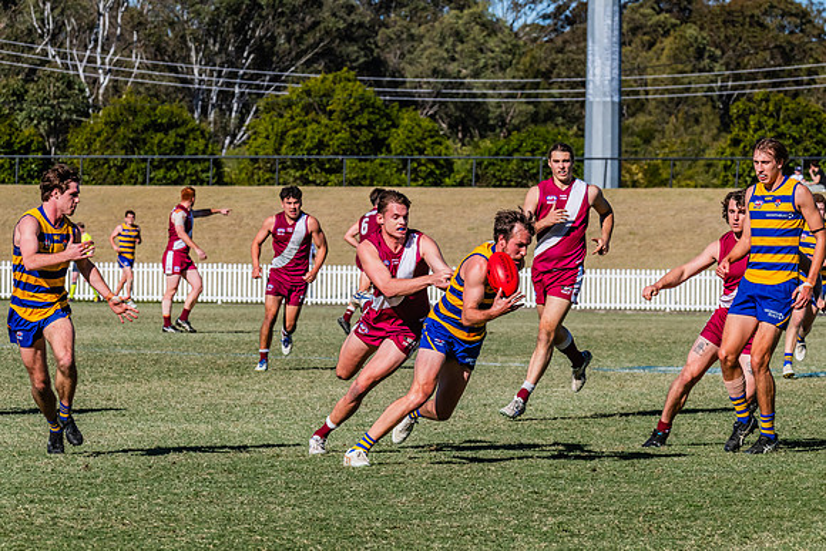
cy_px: 275
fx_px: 5049
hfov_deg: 9.4
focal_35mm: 220
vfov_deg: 6.2
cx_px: 424
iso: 800
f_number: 13
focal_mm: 210
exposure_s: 1/1600
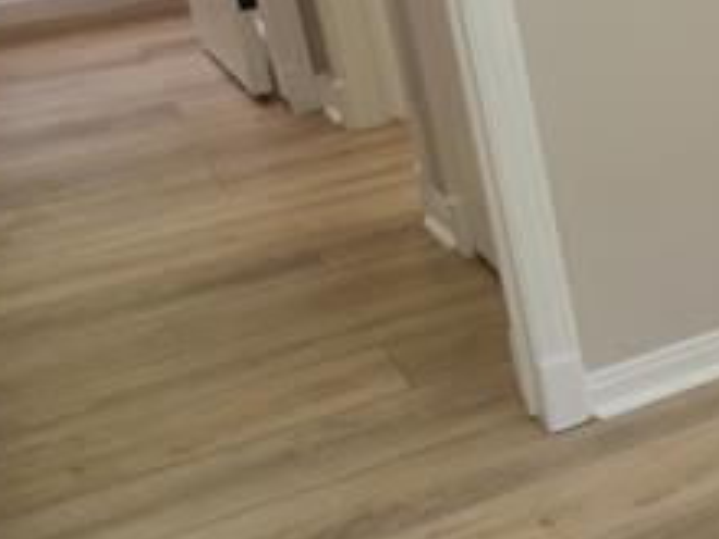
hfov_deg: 18.2
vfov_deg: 21.2
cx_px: 1471
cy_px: 7
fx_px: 1392
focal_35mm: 67
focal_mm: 10
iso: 200
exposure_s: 1/80
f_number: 4.5
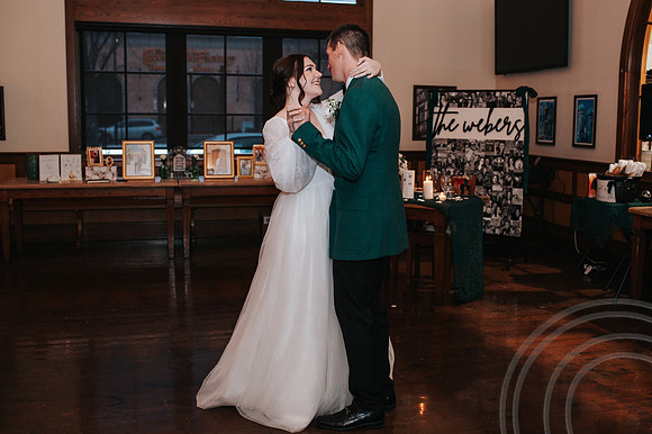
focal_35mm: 38
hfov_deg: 50.3
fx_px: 693
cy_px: 201
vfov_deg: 34.8
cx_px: 352
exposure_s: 1/200
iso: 800
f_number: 3.2
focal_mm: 35
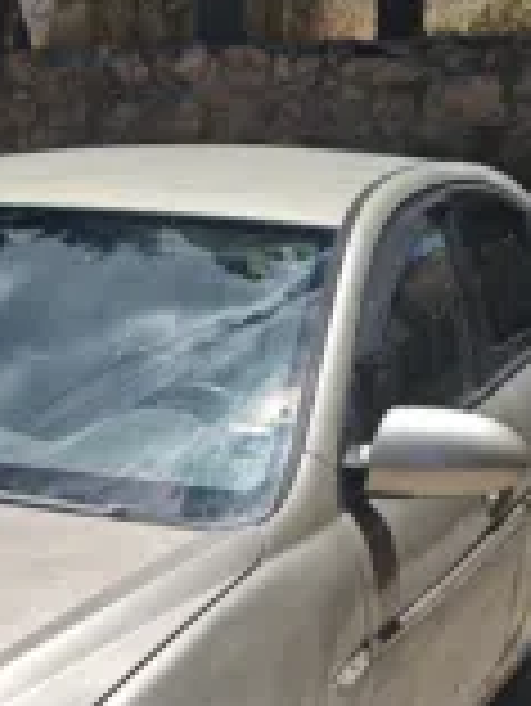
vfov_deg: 21.7
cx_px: -104
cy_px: 571
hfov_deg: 16.0
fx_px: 1818
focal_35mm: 89
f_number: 1.5
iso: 50
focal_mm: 4.94
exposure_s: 1/4992
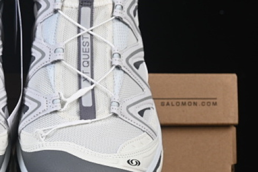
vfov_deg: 8.1
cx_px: 18
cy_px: 98
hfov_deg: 12.0
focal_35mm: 170
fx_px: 1219
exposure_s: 1/80
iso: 160
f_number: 8
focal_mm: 50
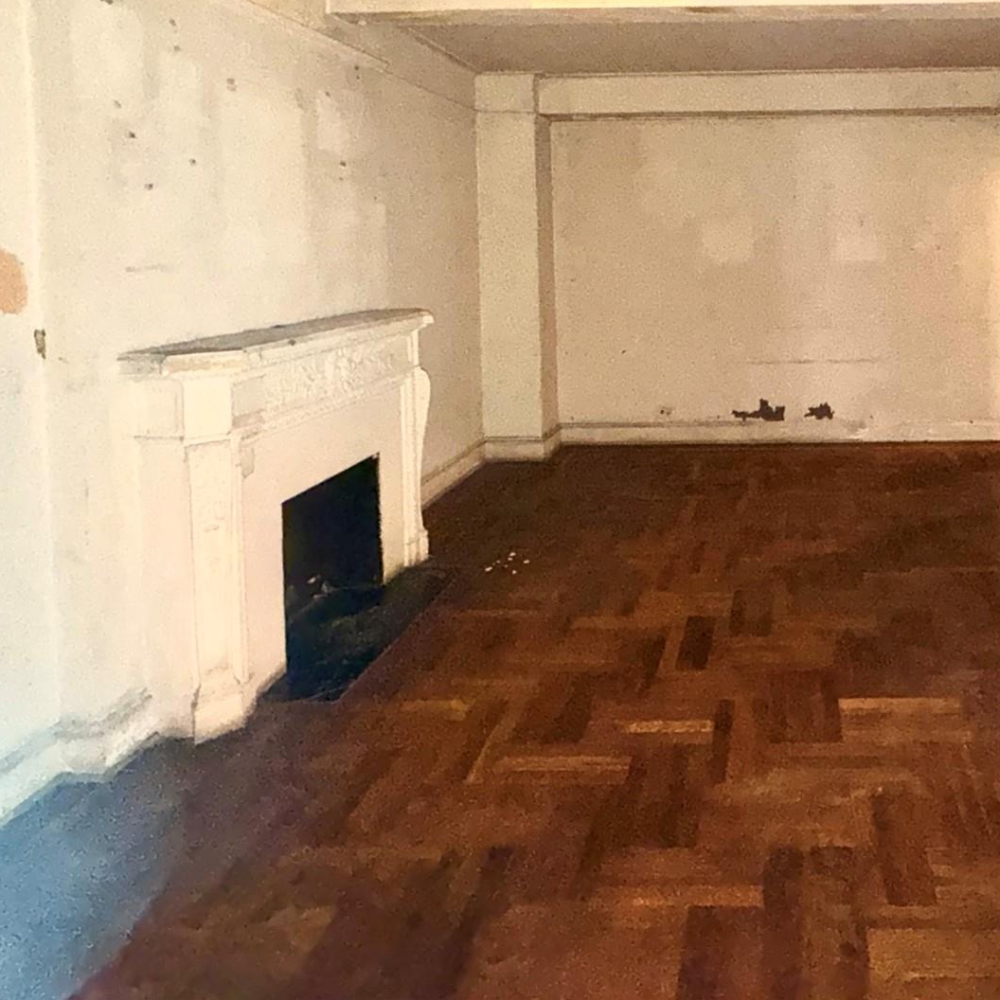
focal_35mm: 24
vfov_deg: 62.0
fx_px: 784
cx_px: 779
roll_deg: +1.0
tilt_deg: -2.7
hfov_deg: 60.5
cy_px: 274
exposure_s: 1/30
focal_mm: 2.22
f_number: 2.2
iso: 640
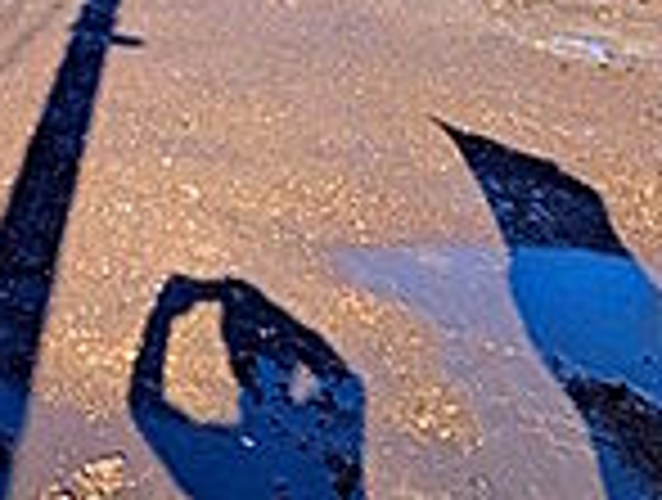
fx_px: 1093
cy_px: -252
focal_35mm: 57
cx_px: -149
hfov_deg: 28.8
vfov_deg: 21.5
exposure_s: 1/1658
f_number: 2.2
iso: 49
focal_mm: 1.83
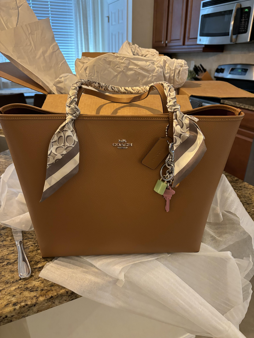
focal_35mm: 26
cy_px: 169
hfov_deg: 53.1
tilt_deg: -24.1
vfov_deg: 67.3
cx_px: 127
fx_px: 254
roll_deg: -0.4
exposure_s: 1/60
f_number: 1.6
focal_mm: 5.96
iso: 500
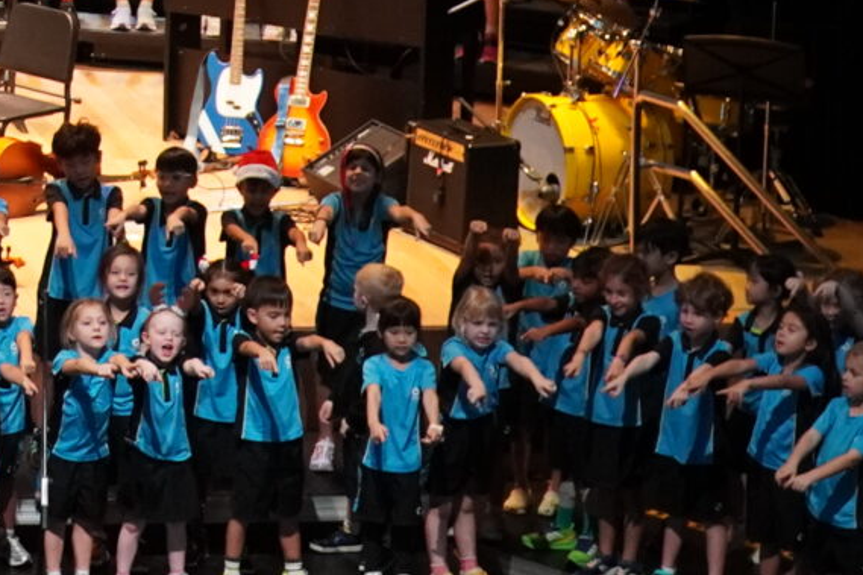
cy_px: -400
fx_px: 4529
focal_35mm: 189
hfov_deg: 10.5
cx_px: -469
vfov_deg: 7.1
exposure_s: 1/160
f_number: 4
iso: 1600
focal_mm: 28
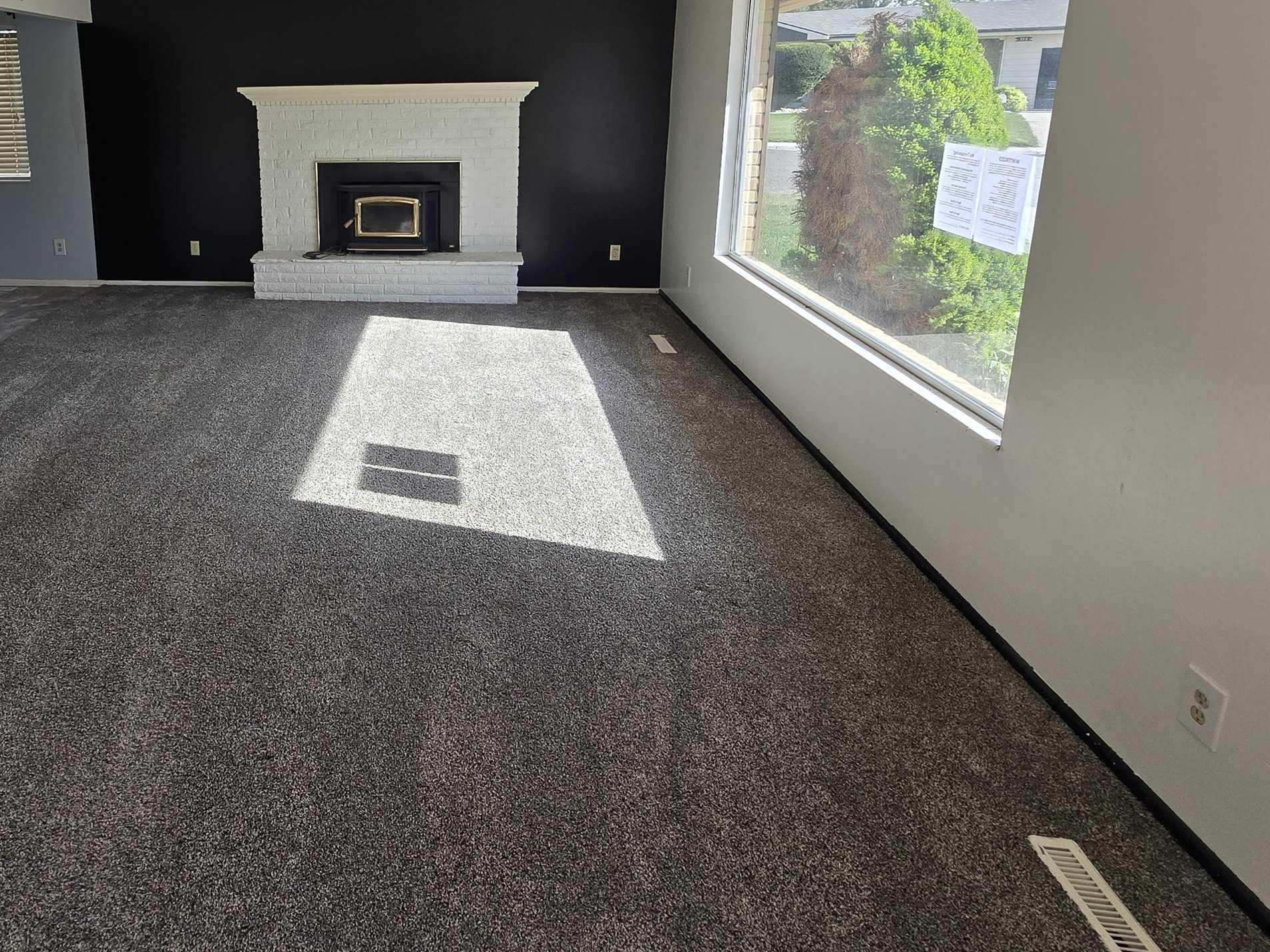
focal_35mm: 21
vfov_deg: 60.6
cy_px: 262
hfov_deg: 74.9
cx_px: 363
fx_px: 770
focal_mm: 2.2
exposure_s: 1/305
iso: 50
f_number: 2.2
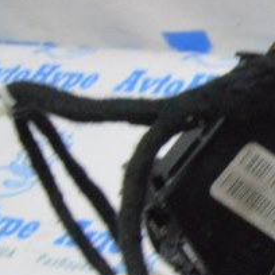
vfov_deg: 10.5
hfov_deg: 9.4
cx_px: 666
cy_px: 193
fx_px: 1492
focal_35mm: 166
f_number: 20
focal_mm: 26
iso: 6400
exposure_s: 1/20
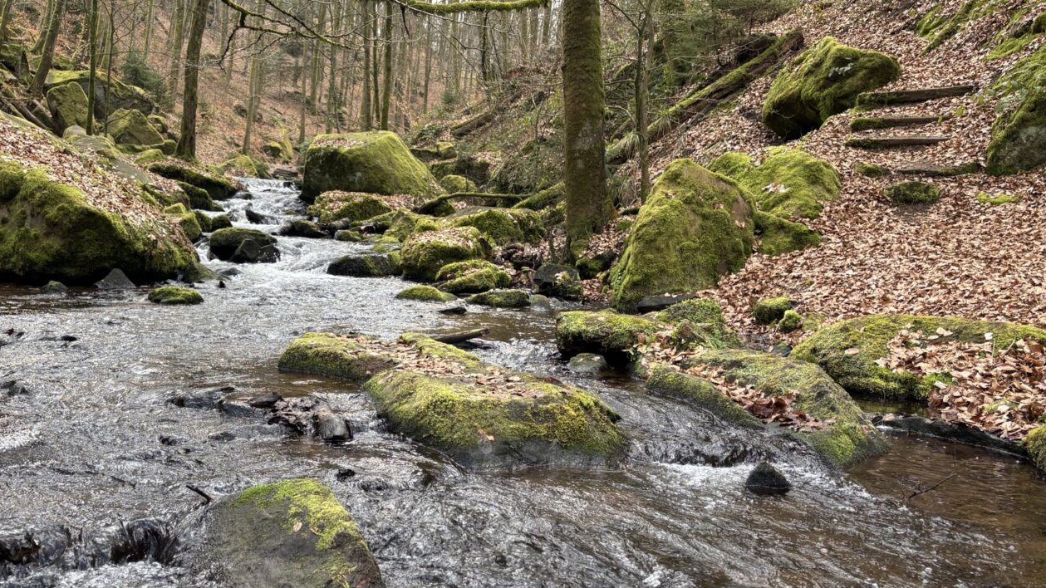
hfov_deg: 55.0
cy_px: 372
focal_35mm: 36
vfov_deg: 32.7
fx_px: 998
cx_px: 434
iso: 40
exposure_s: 1/121
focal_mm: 5.96
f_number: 1.6
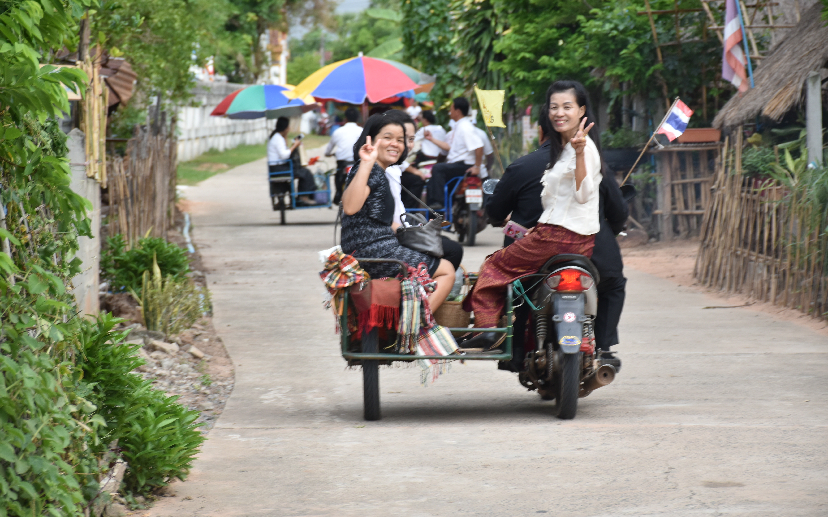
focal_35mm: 146
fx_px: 3284
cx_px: 414
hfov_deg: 14.4
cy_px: 245
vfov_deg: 9.0
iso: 400
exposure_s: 1/200
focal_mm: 95
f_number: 7.1
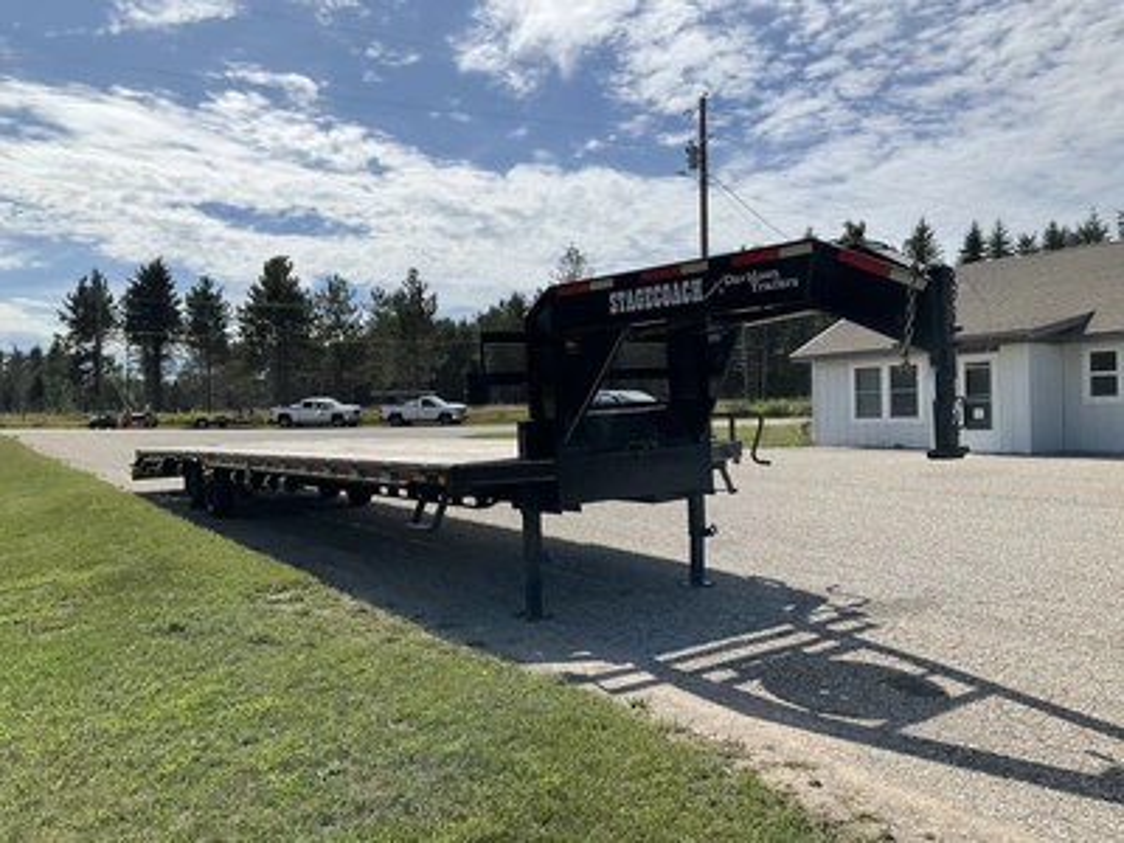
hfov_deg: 61.7
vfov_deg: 48.2
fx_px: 942
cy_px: 422
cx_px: 562
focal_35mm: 29
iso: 25
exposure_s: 1/3788
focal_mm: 3
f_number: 1.8
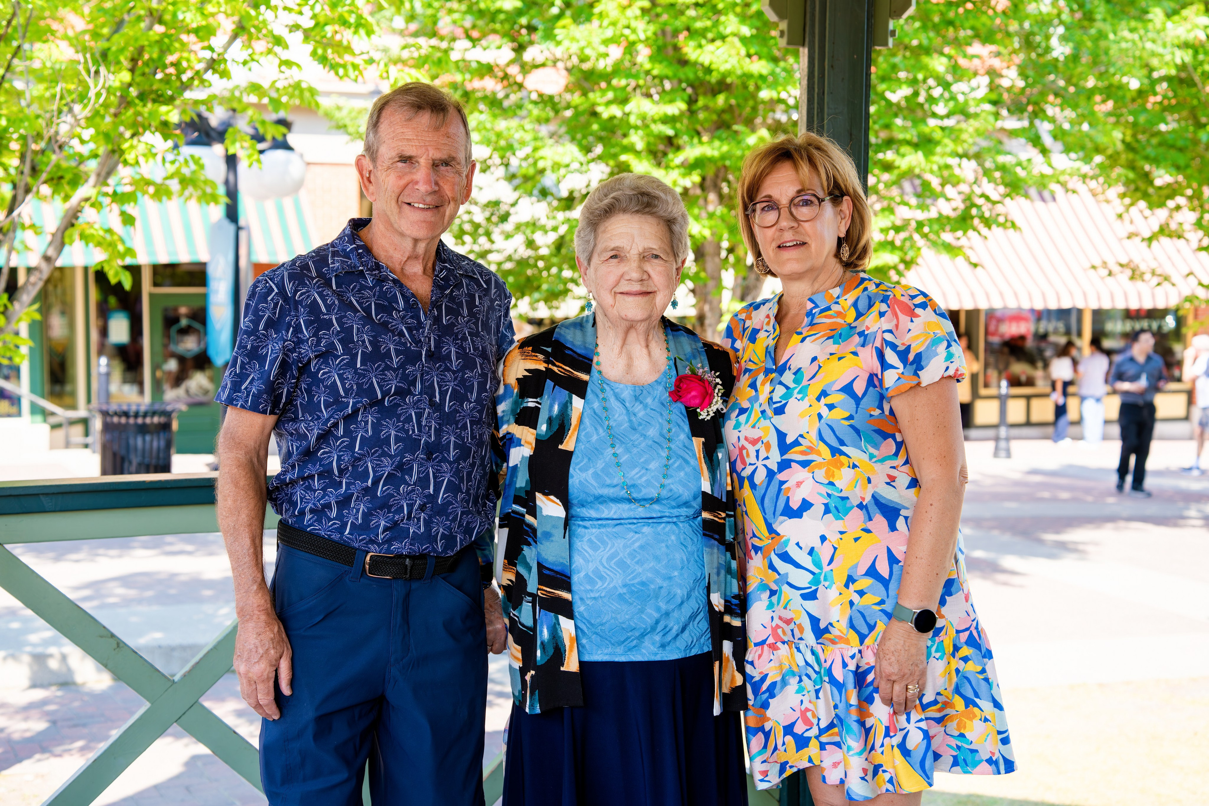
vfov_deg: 27.0
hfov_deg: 39.6
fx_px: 1679
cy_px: 403
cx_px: 604
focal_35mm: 50
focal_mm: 50
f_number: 4
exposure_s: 1/200
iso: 100
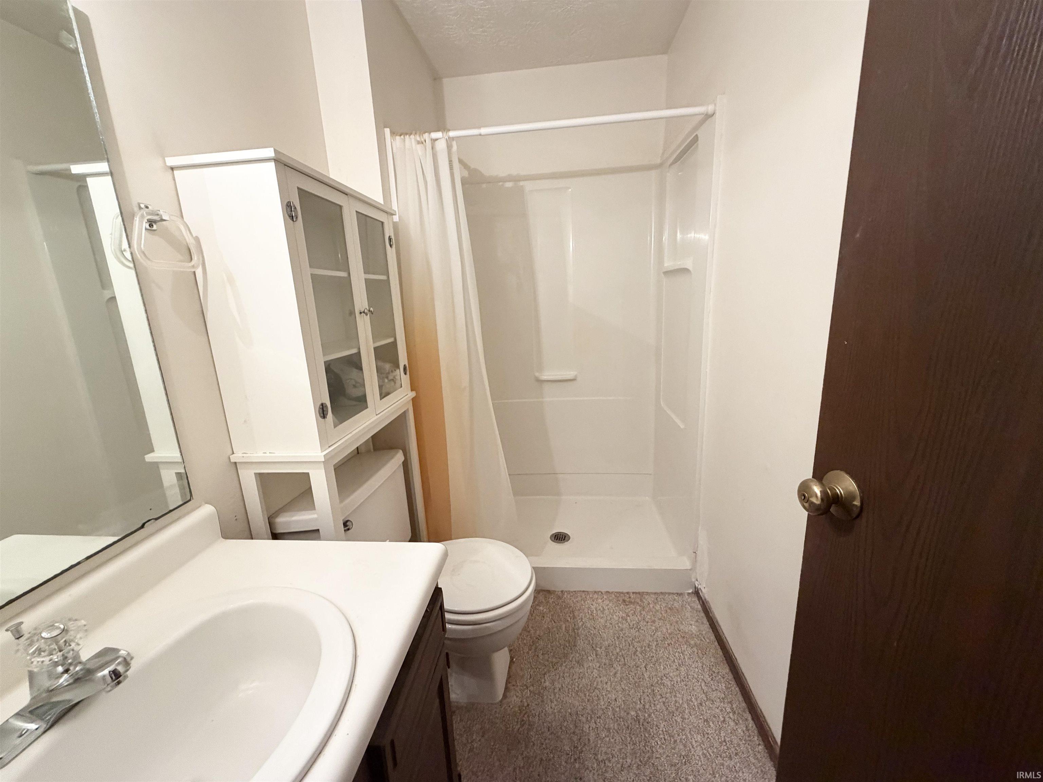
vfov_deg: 85.7
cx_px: 522
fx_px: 422
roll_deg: +2.3
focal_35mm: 14
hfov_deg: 102.1
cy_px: 391
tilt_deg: -12.9
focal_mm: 2.22
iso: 400
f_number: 2.2
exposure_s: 1/60
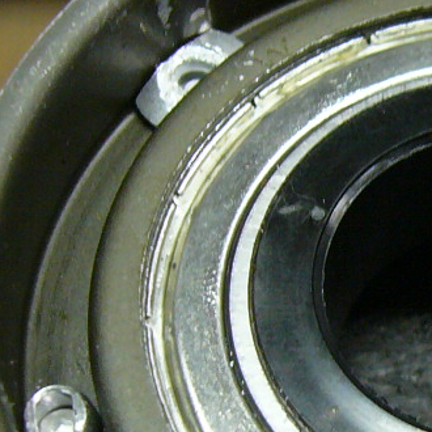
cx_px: 507
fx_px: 1694
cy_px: 319
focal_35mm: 120
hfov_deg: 14.1
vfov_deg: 14.5
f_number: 2.8
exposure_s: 1/13
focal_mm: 5.8
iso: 200
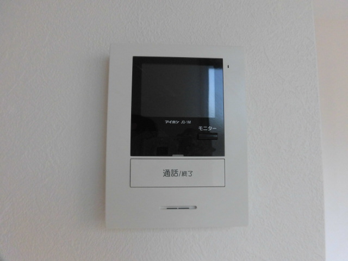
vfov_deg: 56.8
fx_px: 241
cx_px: 174
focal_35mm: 24
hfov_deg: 71.6
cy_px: 130
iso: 125
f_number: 3.1
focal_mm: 4.3
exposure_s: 1/80
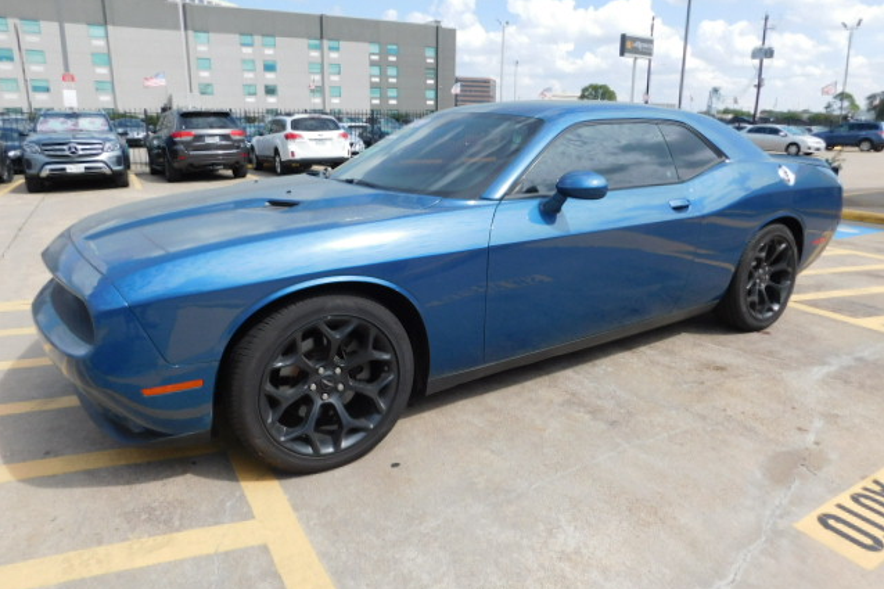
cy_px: 263
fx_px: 589
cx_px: 442
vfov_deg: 53.0
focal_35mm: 24
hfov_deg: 73.8
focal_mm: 4
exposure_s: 1/400
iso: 125
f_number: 6
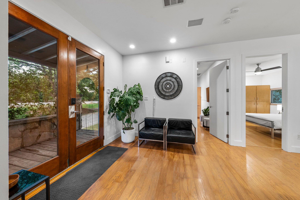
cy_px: 100
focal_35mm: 12
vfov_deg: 90.1
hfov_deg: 112.6
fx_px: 100
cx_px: 150
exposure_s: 1/2.5
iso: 2000
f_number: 11
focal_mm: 12
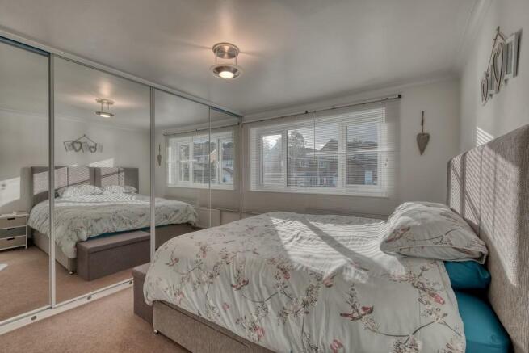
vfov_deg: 77.4
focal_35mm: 15
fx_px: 220
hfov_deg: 100.4
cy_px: 176
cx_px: 264
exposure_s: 1/125
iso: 500
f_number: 8
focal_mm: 10
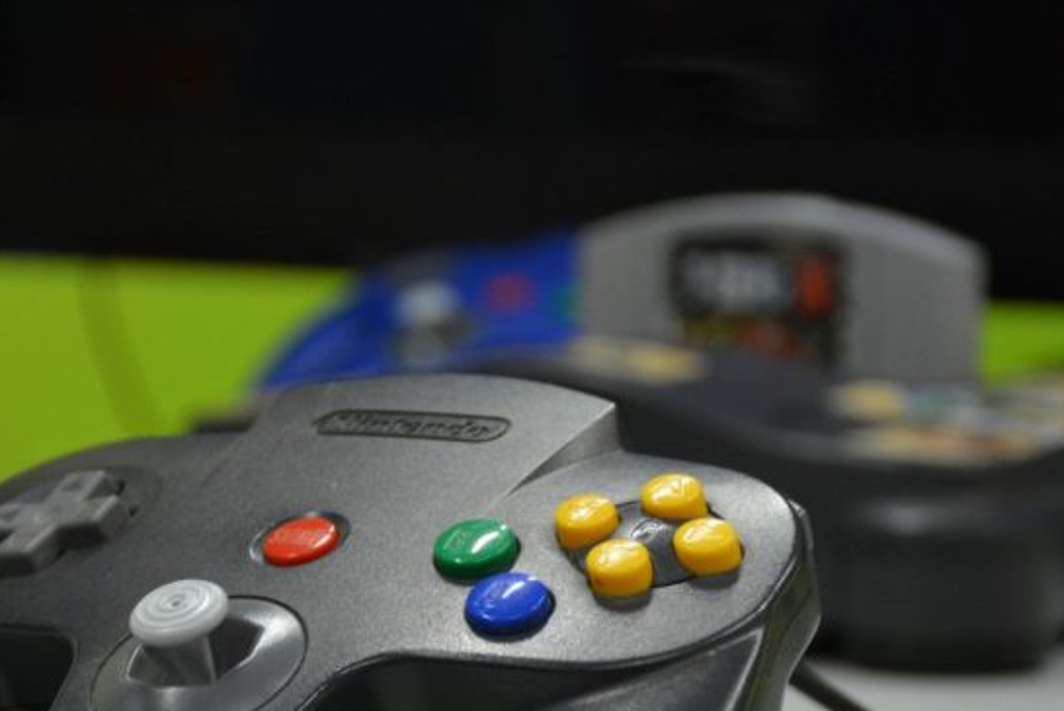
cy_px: 638
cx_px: 459
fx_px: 4997
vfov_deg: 8.1
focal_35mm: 169
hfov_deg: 12.2
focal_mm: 60
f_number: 5
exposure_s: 1/30
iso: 1100
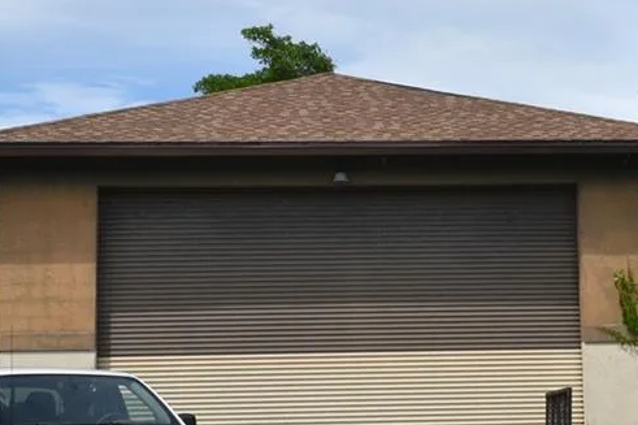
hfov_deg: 23.1
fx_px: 1559
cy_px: 253
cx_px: 408
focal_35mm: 88
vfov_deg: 15.5
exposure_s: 1/200
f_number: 10
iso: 100
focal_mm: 18
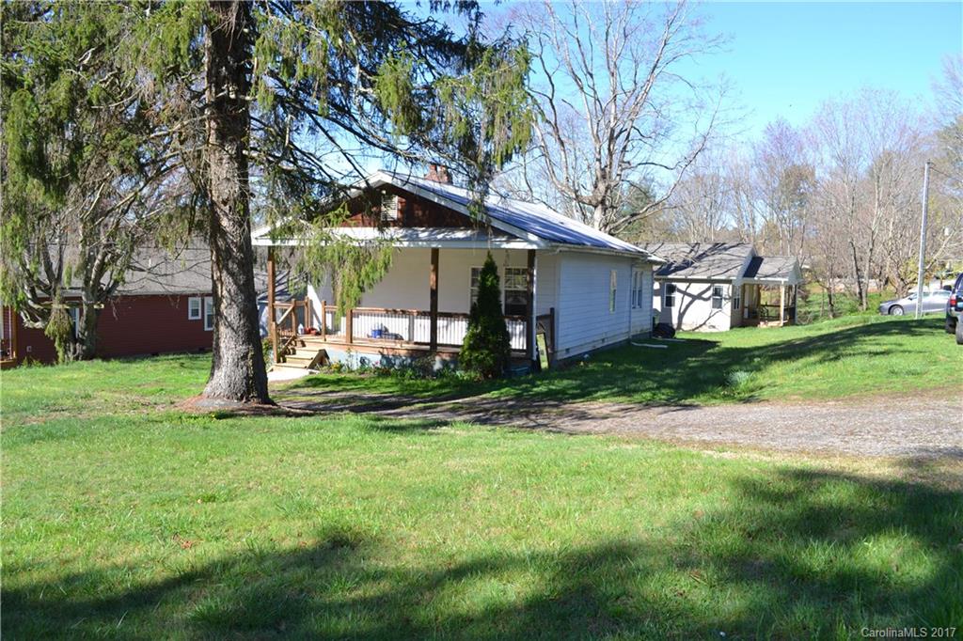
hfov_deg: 67.4
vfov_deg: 47.9
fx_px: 722
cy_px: 320
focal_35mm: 27
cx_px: 482
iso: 100
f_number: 6.3
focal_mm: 18
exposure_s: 1/100
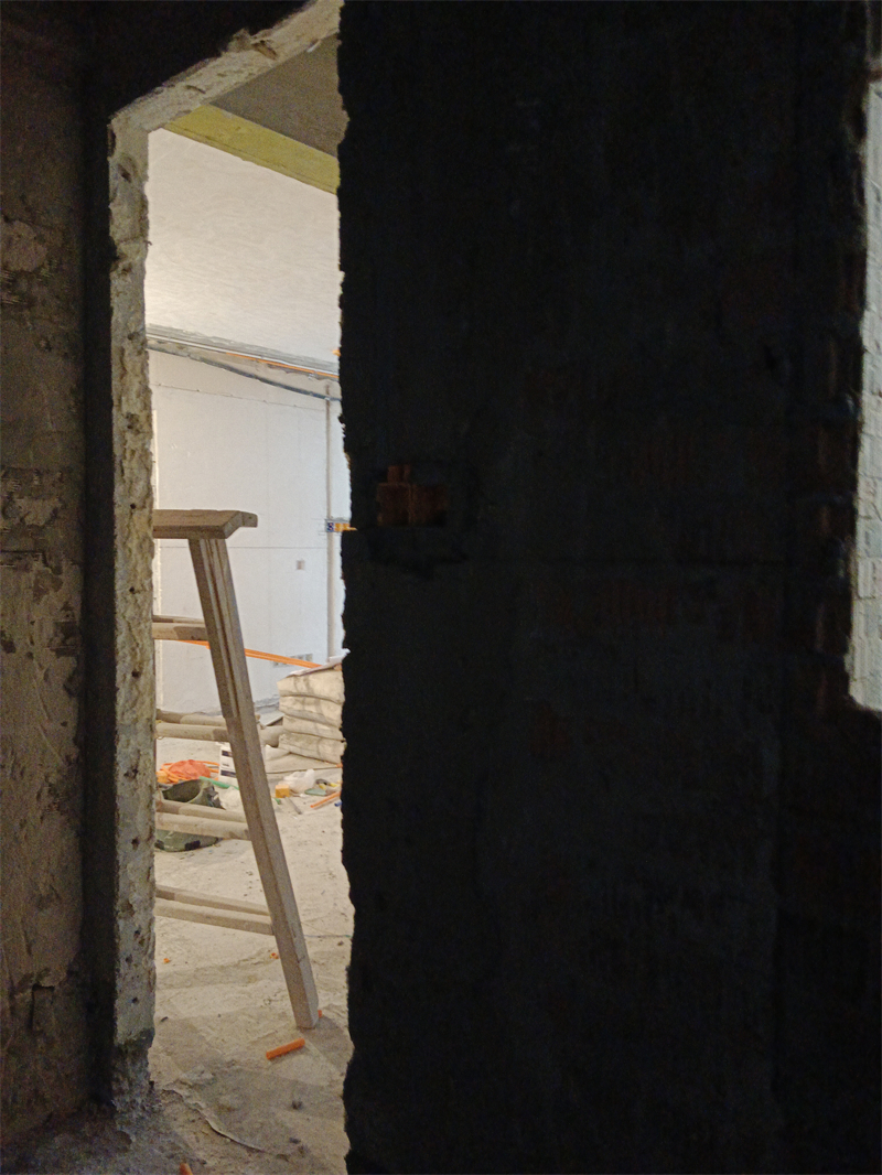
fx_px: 883
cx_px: 441
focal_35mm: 26
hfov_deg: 53.1
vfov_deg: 67.3
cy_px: 588
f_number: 1.8
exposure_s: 1/25
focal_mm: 3.96
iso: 3080
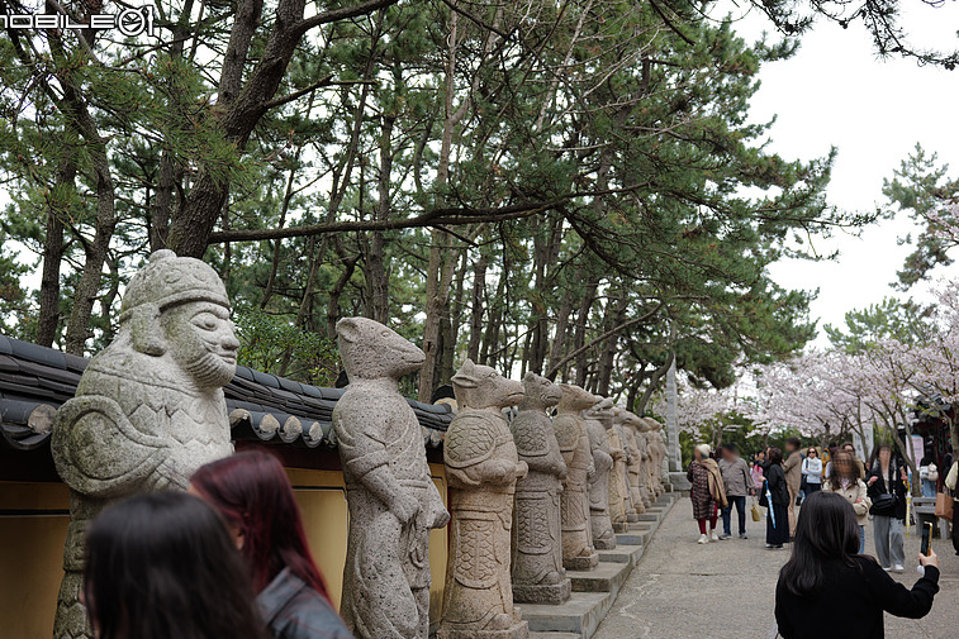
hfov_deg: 54.4
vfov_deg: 37.9
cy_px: 326
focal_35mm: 35
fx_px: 932
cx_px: 466
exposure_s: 1/60
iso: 80
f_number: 2.8
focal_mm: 34
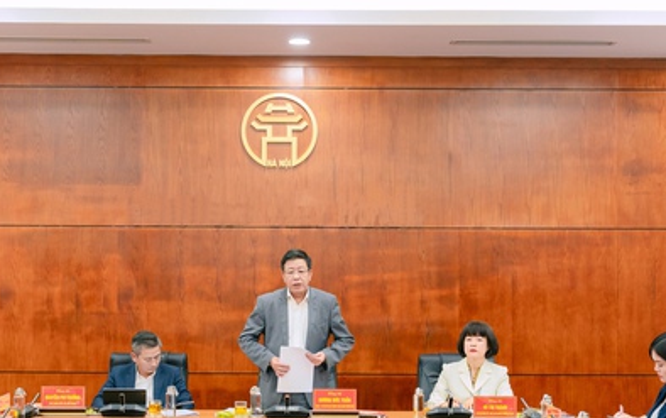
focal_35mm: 65
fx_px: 1181
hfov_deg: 31.4
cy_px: 287
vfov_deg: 20.0
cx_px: 274
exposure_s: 1/160
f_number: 4
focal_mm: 34
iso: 1600
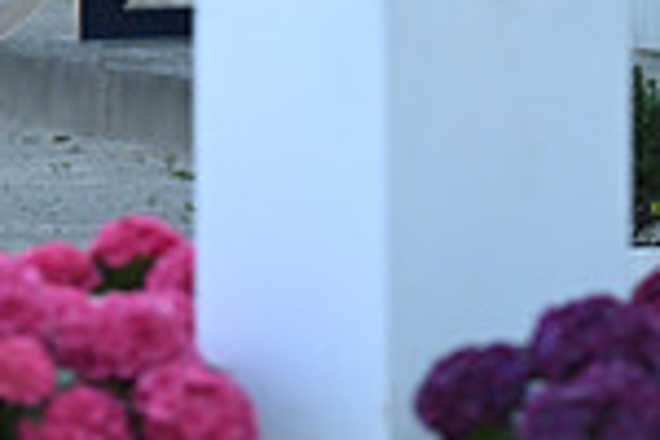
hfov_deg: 2.4
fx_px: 15600
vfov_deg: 1.6
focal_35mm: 851
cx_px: -317
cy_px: -389
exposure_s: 1/1250
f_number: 5.6
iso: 1600
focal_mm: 220
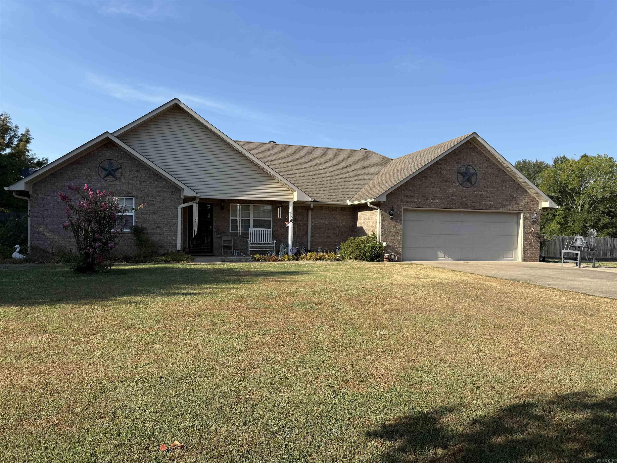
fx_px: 428
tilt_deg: +0.6
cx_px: 308
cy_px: 232
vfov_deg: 56.8
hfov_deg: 71.6
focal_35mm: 24
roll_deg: -1.0
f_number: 1.78
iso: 80
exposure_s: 1/2907
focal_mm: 6.76
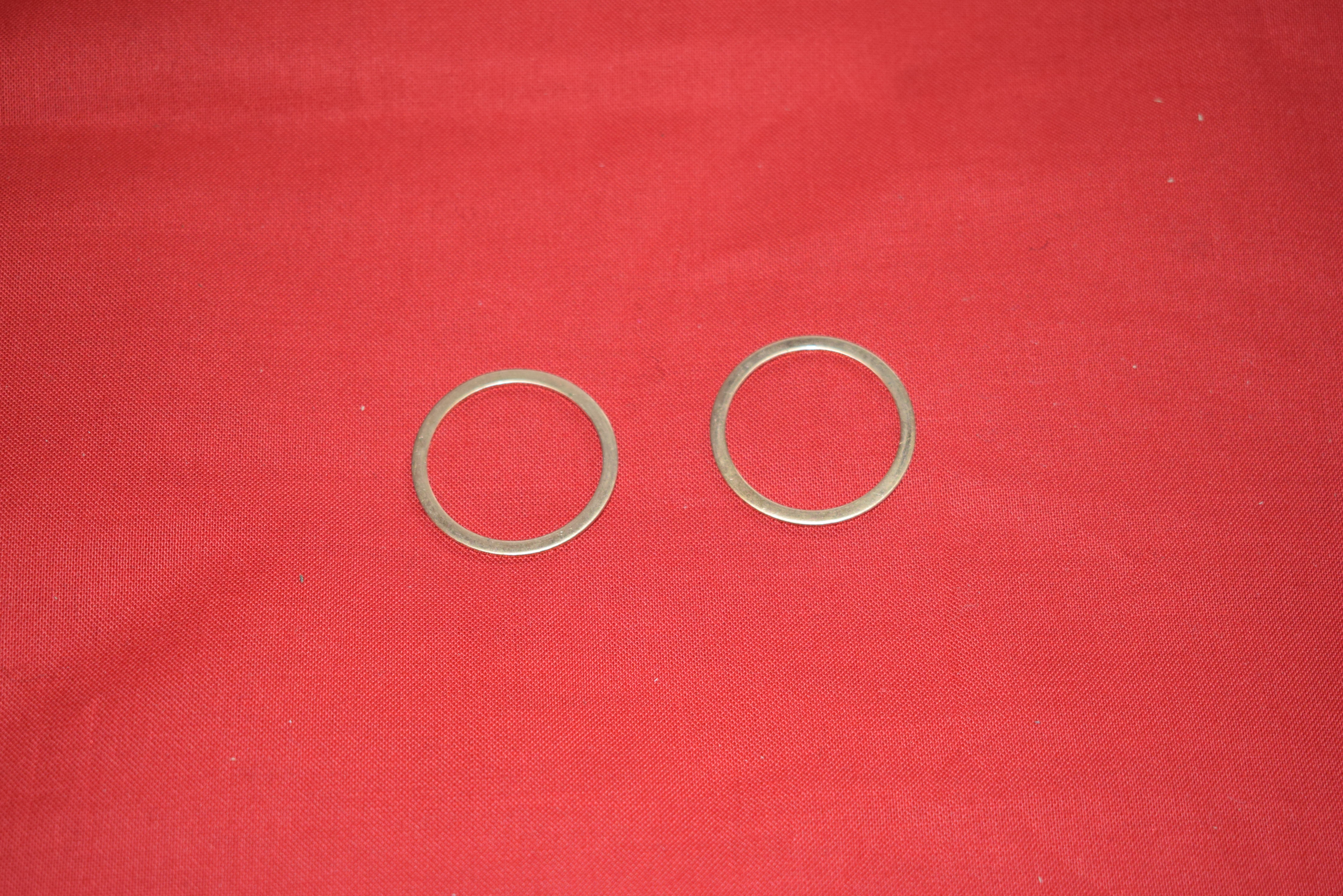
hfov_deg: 33.4
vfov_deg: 22.6
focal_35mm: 60
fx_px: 2239
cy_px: 448
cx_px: 672
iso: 800
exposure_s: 1/200
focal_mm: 40
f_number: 5.6
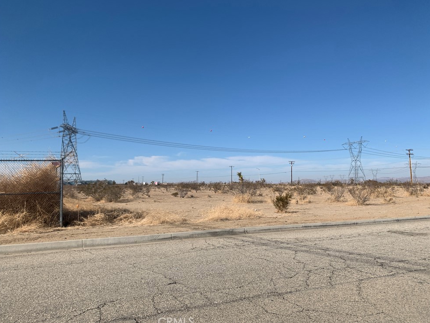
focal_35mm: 27
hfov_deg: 65.3
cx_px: 218
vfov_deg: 51.4
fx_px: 335
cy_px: 160
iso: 25
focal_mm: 4.25
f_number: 1.8
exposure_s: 1/3788
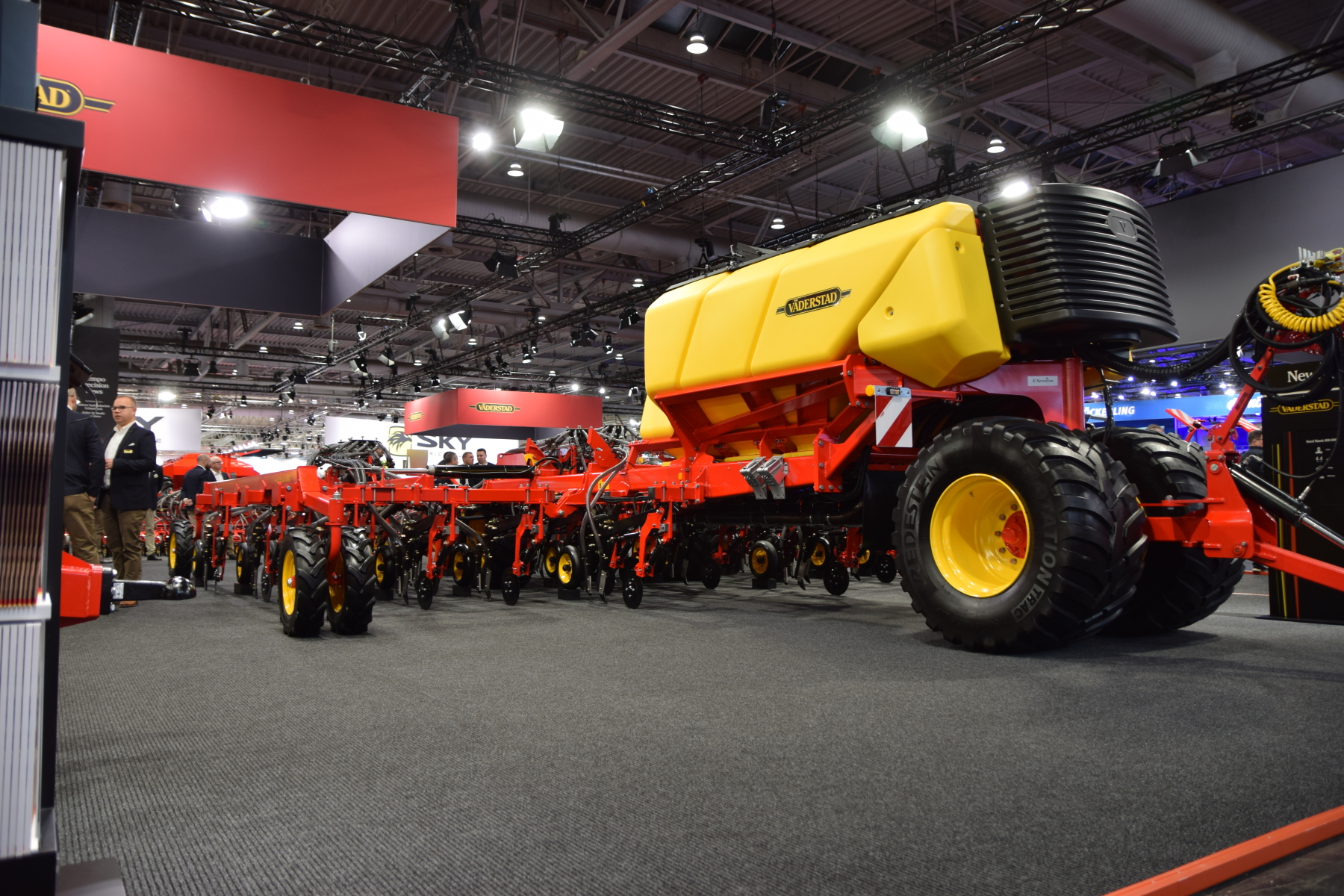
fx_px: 952
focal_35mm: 26
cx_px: 672
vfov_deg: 50.4
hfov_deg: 70.4
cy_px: 448
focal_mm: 17
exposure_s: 1/40
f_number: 3.2
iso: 200
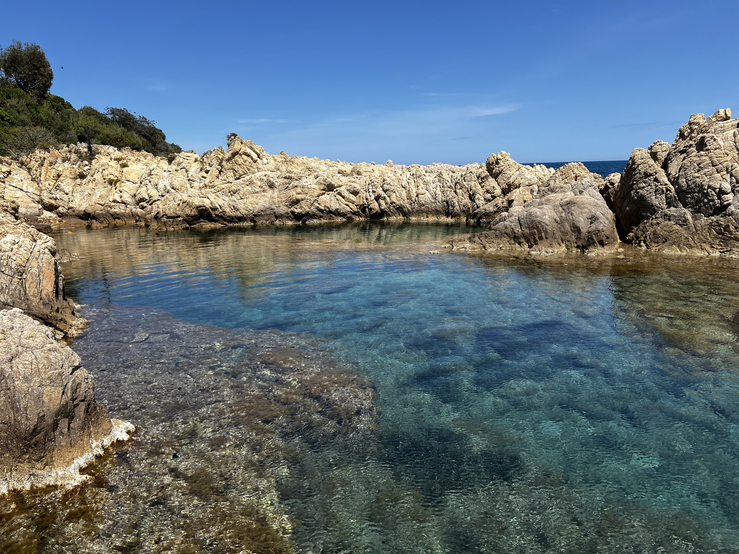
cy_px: 277
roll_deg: +1.9
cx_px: 370
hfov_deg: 67.3
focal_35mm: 26
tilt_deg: -11.2
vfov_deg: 53.1
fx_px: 555
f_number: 1.5
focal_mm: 5.7
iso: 50
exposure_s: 1/4831
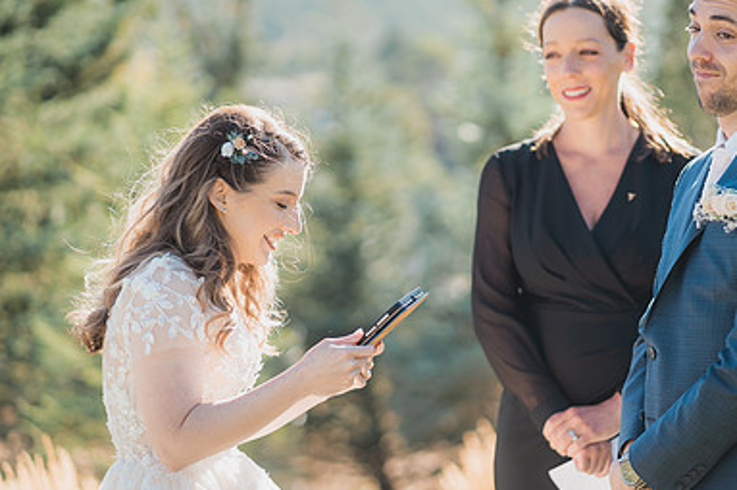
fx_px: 2681
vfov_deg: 10.5
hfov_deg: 15.6
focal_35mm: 131
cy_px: 178
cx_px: 479
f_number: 2.2
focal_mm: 85
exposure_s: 1/1250
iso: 200
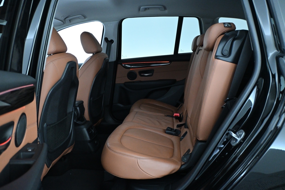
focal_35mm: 30
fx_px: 237
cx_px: 142
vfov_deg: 43.6
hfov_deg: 61.9
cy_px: 95
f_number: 3.8
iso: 4000
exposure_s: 1/60
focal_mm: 20
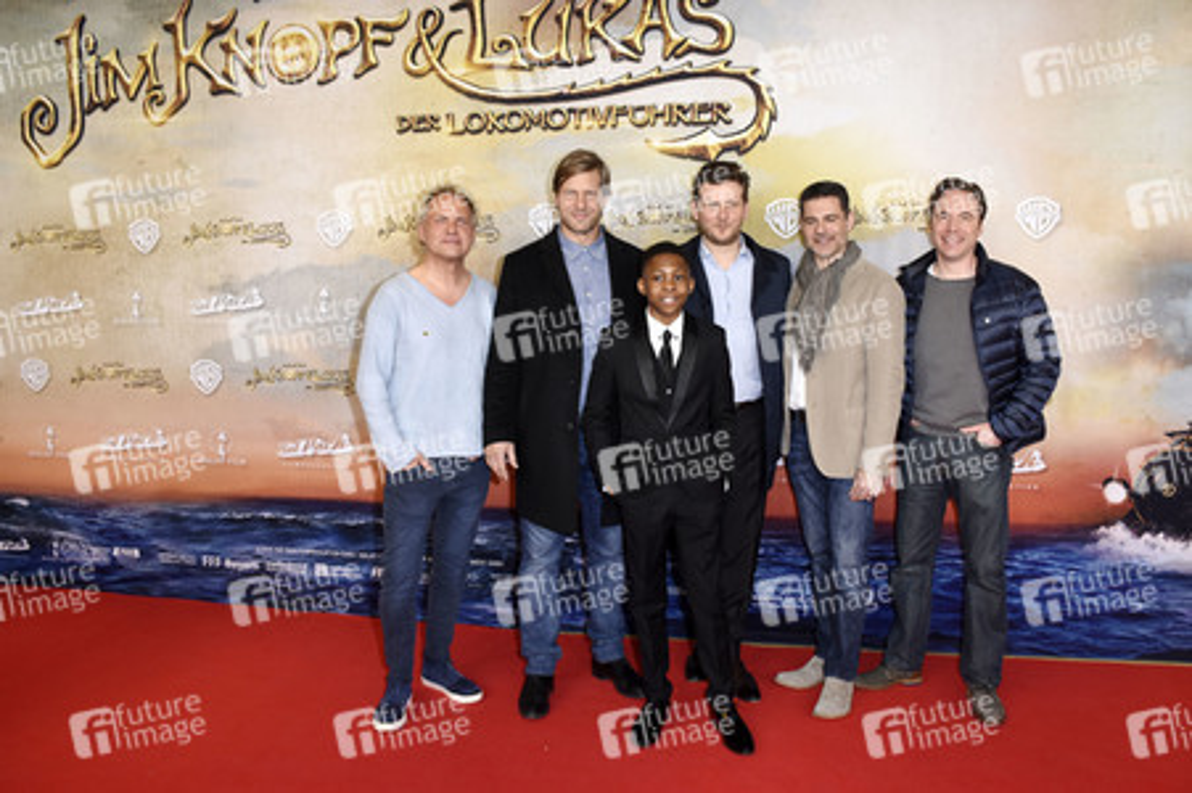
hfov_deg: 67.4
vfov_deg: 47.9
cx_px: 596
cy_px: 396
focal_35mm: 27
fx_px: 893
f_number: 6.3
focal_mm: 18
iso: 640
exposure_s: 1/100
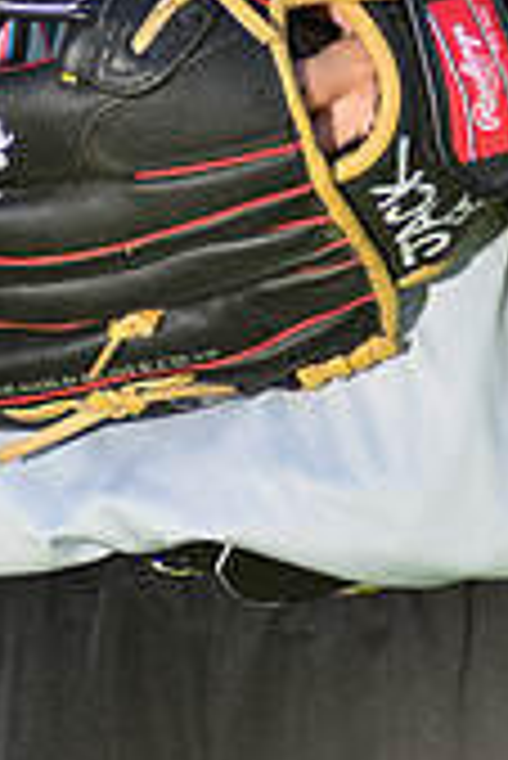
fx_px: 13391
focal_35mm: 634
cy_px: -328
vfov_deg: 3.2
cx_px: 285
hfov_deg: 2.2
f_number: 5
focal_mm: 185
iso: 100
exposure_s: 1/250
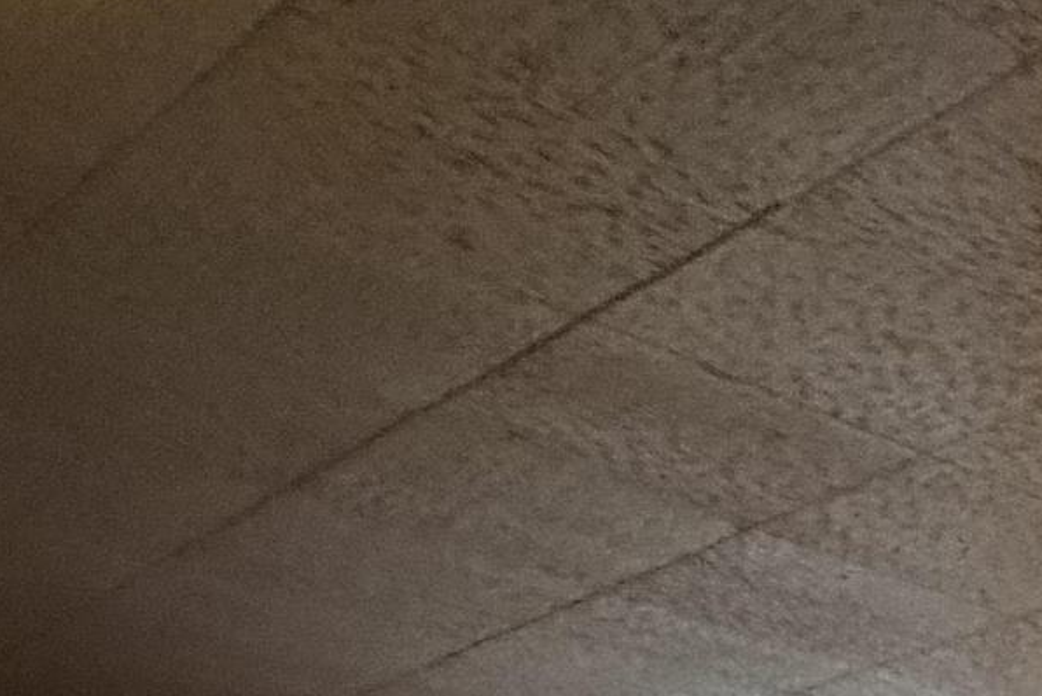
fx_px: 2172
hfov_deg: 20.1
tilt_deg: -9.0
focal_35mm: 75
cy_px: 1745
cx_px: 1839
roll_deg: -0.4
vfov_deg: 13.0
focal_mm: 2.22
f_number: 2.2
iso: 1250
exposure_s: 1/30
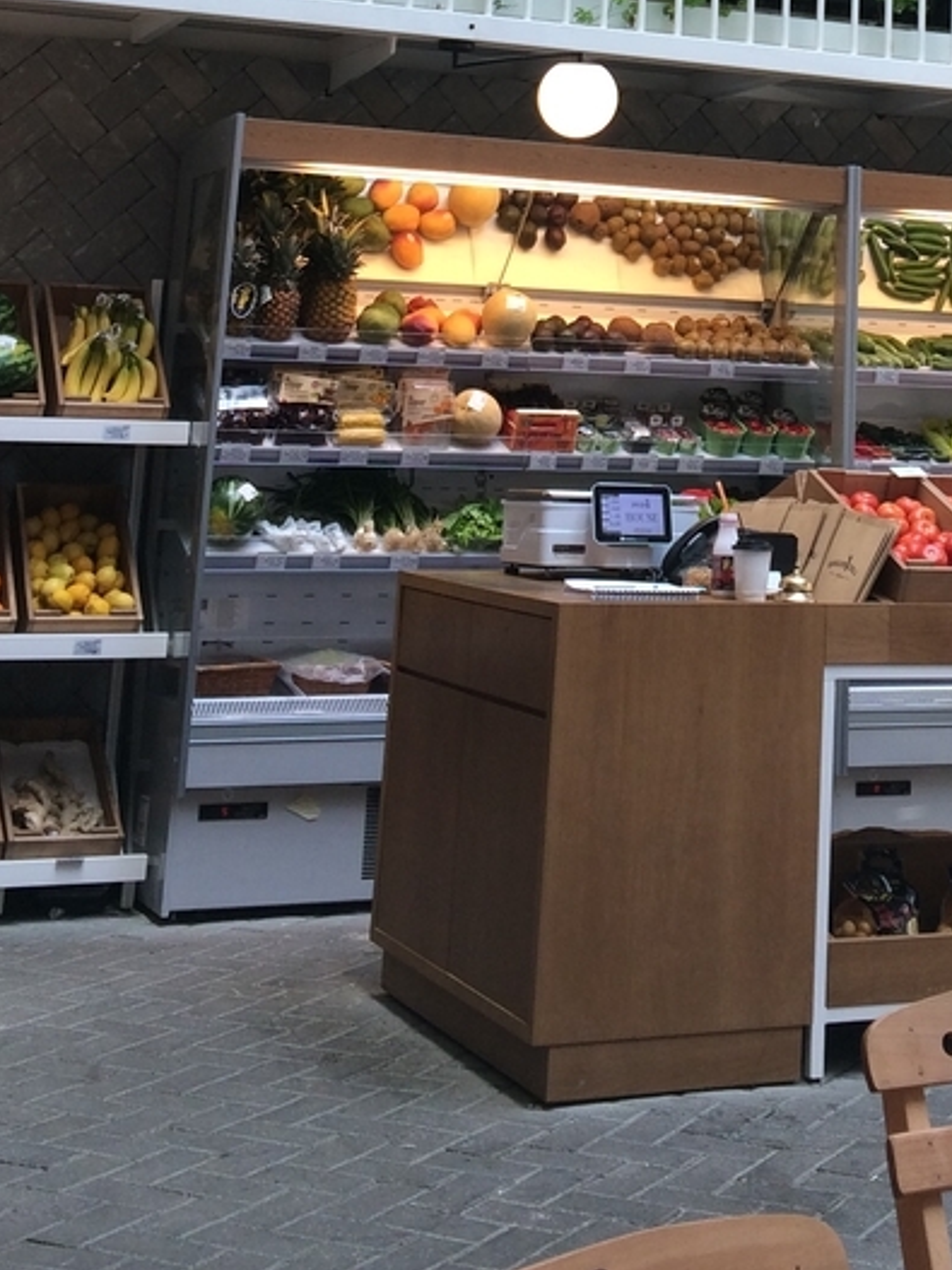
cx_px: 810
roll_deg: -1.9
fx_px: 2421
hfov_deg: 21.9
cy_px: -171
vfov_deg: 26.7
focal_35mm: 66
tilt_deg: +12.0
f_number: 2.2
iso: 32
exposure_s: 1/50
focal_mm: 4.15
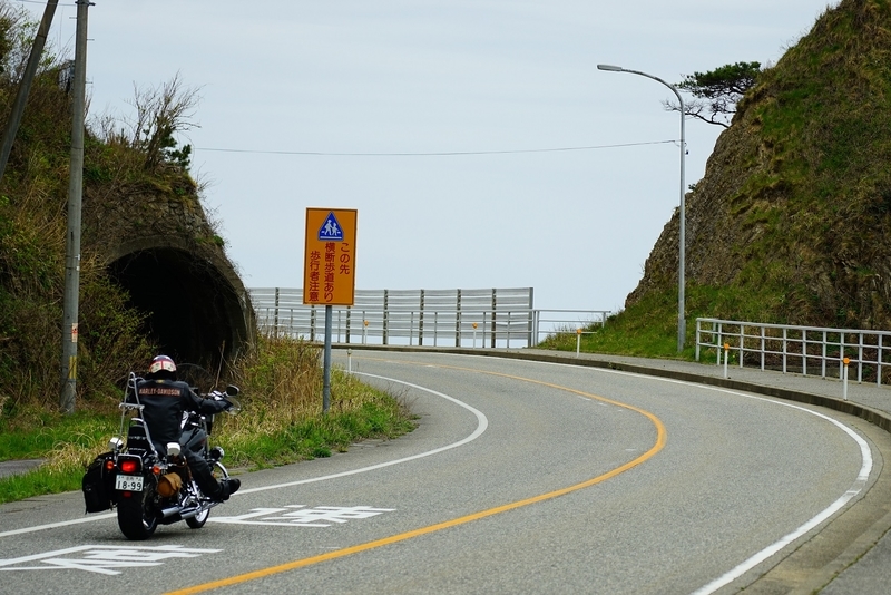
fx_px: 2600
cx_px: 446
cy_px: 298
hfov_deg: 19.4
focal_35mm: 105
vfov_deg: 13.1
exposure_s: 1/1500
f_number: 4
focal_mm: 105
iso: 200
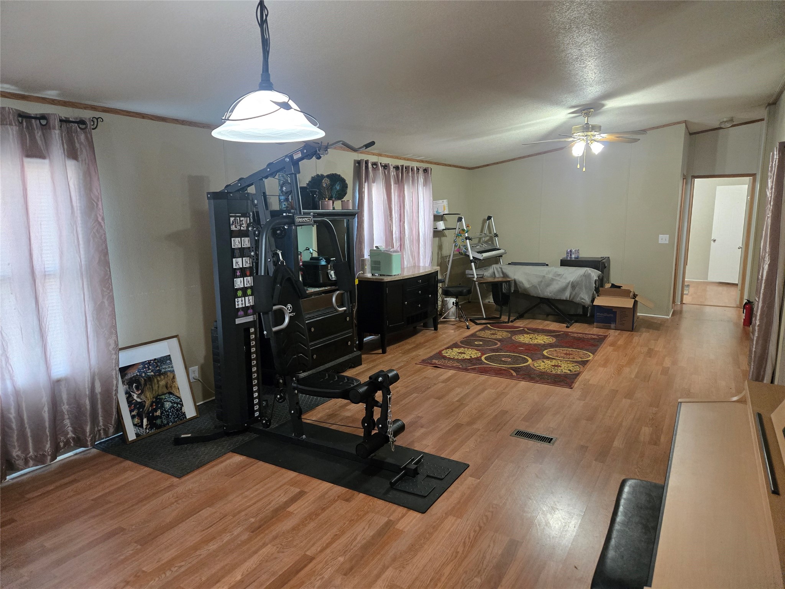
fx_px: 522
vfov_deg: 58.9
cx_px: 392
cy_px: 294
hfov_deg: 73.9
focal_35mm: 23
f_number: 1.8
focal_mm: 5.4
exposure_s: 1/120
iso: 1000
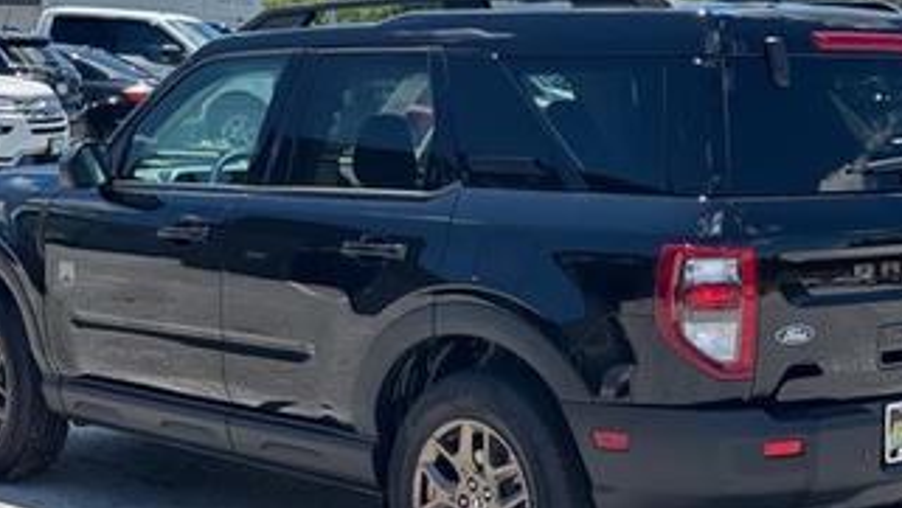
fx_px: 1962
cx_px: 461
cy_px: 328
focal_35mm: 82
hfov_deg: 25.9
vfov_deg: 14.7
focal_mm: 6.76
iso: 64
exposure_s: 1/2717
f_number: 1.78
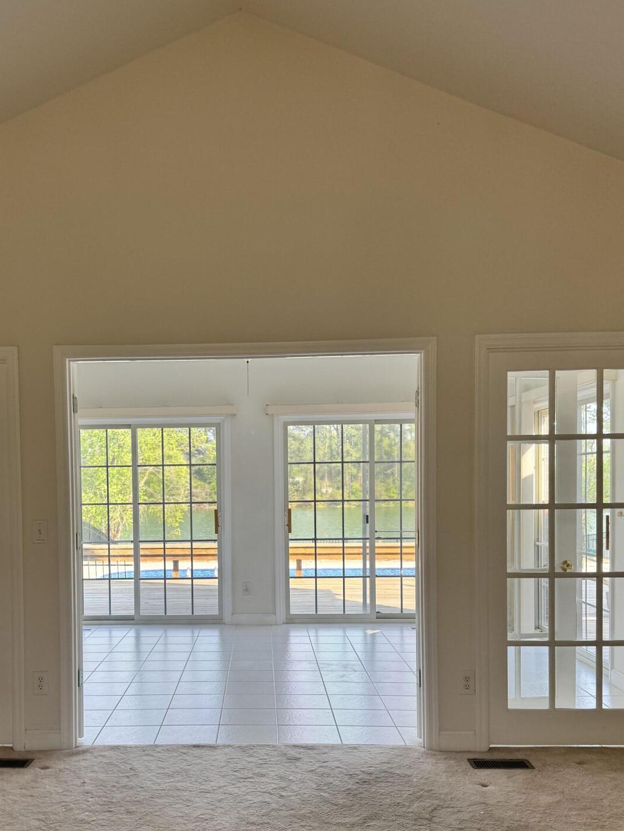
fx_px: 817
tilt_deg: -1.4
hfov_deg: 41.5
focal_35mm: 34
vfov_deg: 53.5
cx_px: 232
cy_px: 511
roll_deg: +0.7
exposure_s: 1/174
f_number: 1.78
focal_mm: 6.76
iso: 64
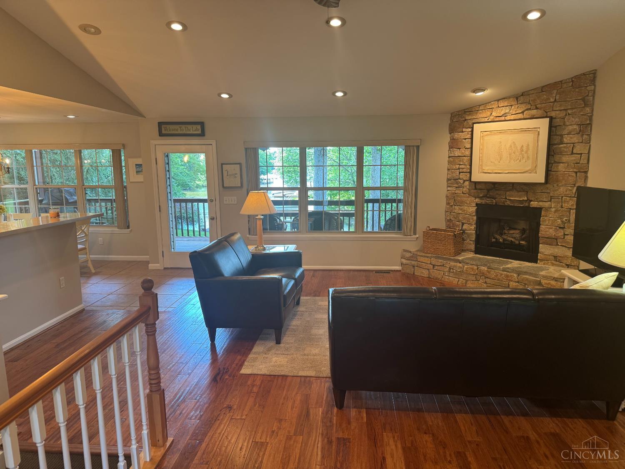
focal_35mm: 24
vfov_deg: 56.8
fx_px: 433
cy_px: 234
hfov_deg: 71.6
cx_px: 312
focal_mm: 6.76
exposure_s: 1/60
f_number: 1.78
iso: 125
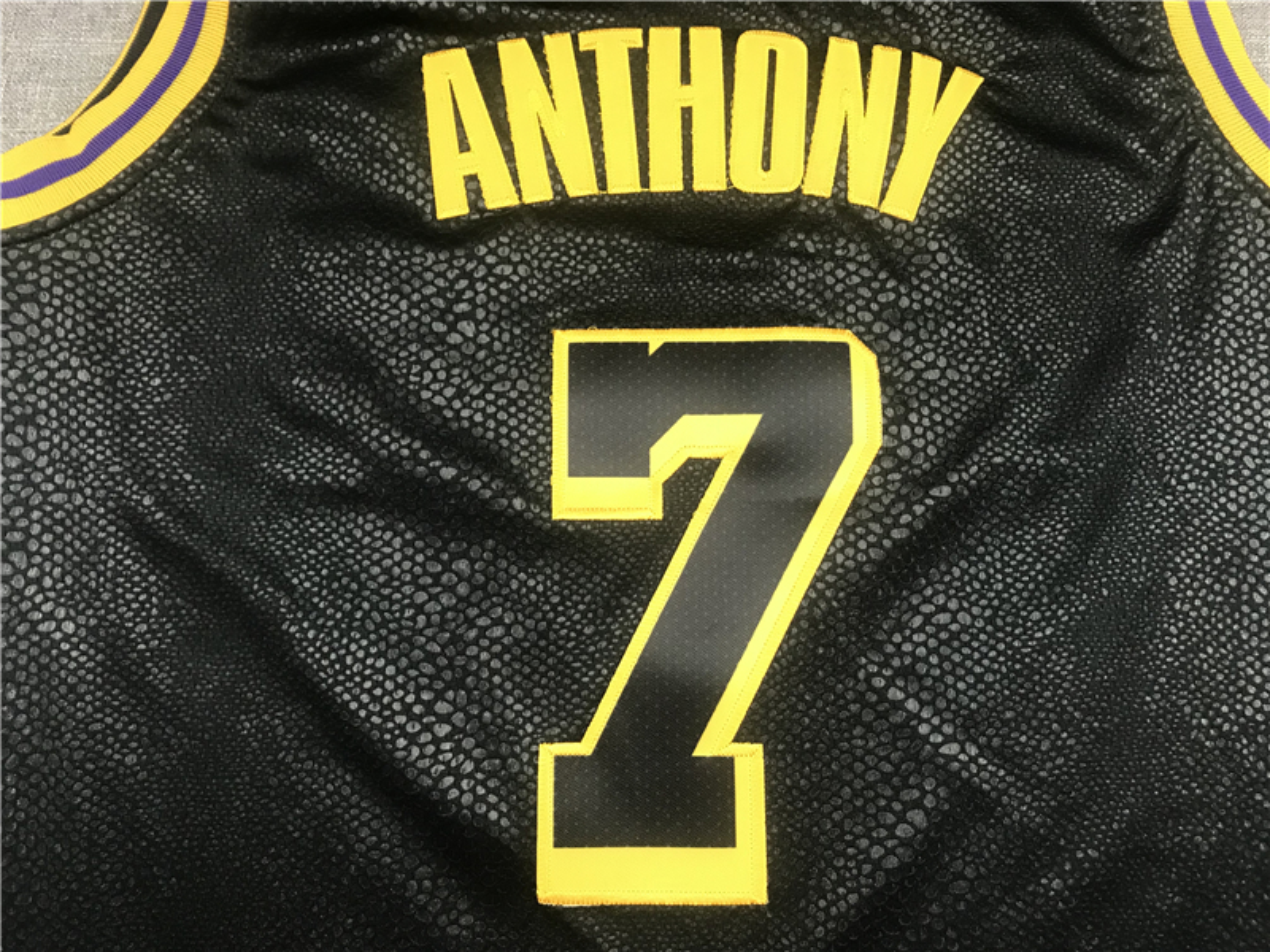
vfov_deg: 49.7
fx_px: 1027
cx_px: 635
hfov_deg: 63.4
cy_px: 476
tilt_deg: -79.7
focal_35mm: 28
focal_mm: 3.99
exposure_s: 1/25
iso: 40
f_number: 1.8
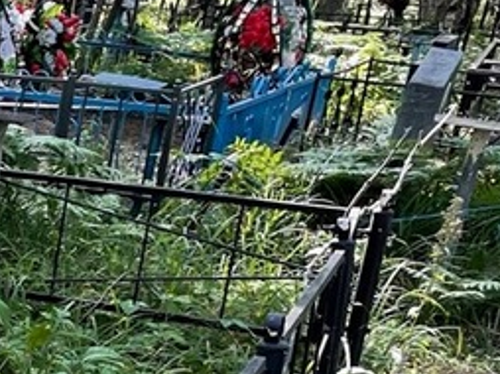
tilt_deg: -17.9
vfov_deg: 13.7
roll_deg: -6.2
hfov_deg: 16.1
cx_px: -370
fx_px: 1515
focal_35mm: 105
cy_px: 441
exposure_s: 1/121
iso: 40
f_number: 1.6
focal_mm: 4.2
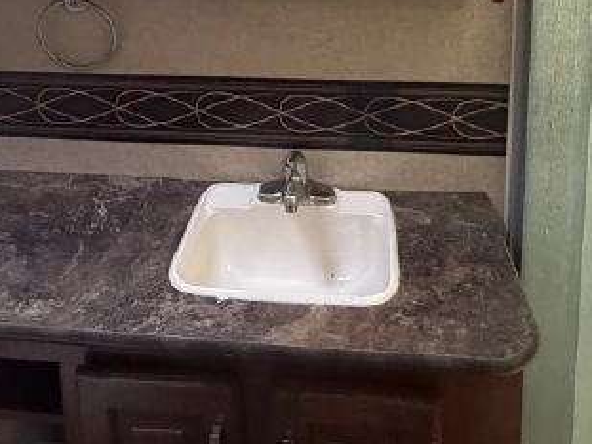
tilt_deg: -7.4
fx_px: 615
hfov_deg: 51.4
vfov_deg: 33.1
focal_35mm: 36
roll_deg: -0.1
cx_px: 291
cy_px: -78
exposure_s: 1/60
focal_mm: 2.22
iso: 400
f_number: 2.2
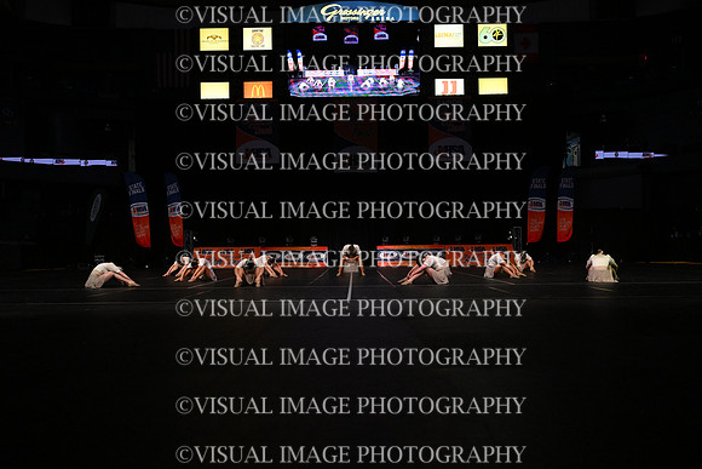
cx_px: 351
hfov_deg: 61.1
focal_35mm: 30
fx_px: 595
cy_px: 234
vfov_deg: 43.0
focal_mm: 30.5
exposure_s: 1/1000
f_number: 4
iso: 6400
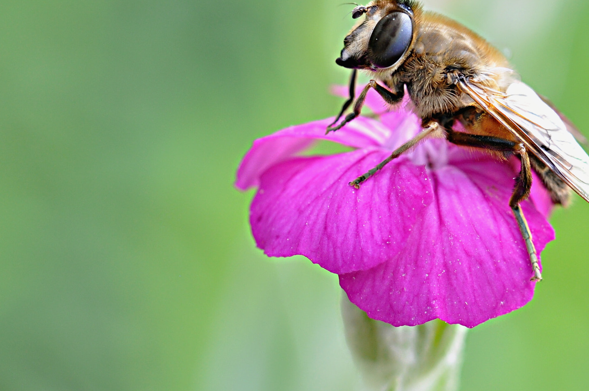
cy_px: 152
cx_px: 331
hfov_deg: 16.0
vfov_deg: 10.7
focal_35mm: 128
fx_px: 2091
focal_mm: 60
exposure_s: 1/125
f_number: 8
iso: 400
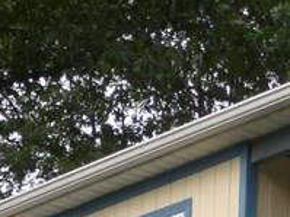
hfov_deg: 6.9
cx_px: 383
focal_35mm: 283
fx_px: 2369
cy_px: 533
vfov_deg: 5.1
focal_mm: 9.3
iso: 100
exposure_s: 1/80
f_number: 4.3
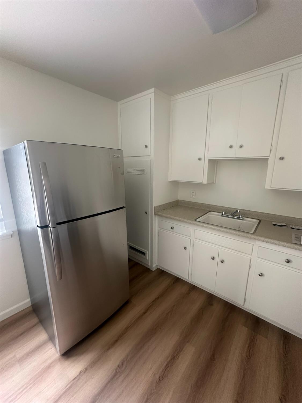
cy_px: 202
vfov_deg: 102.1
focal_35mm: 14
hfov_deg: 85.7
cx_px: 151
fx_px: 163
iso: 200
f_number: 2.2
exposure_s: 1/99
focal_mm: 2.22
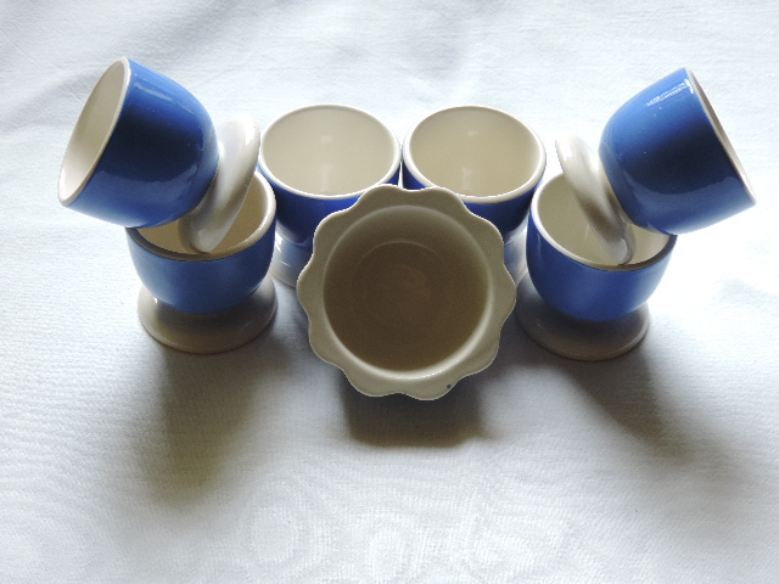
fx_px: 1238
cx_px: 390
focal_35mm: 55
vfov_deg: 26.6
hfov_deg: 34.9
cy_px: 292
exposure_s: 1/60
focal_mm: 9.8
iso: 250
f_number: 3.7
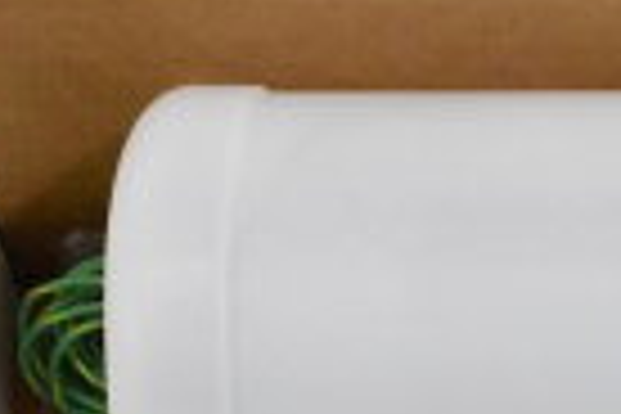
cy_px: 790
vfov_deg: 9.7
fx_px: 2294
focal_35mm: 133
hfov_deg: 15.1
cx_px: 662
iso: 6400
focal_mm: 20
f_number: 10
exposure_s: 1/400
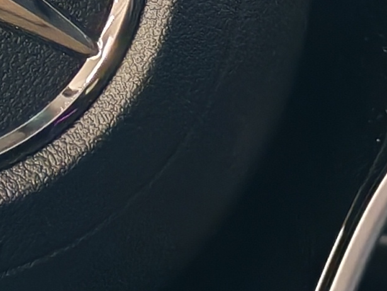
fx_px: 2383
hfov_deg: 9.1
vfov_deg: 6.9
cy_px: -113
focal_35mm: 213
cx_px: -104
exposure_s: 1/100
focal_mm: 6.12
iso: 819
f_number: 1.9
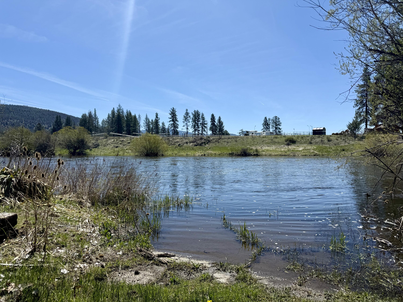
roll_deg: +0.4
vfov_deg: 56.8
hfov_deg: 71.6
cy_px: 151
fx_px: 279
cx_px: 202
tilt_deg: -0.9
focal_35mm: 24
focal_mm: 6.76
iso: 80
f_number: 1.78
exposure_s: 1/6173
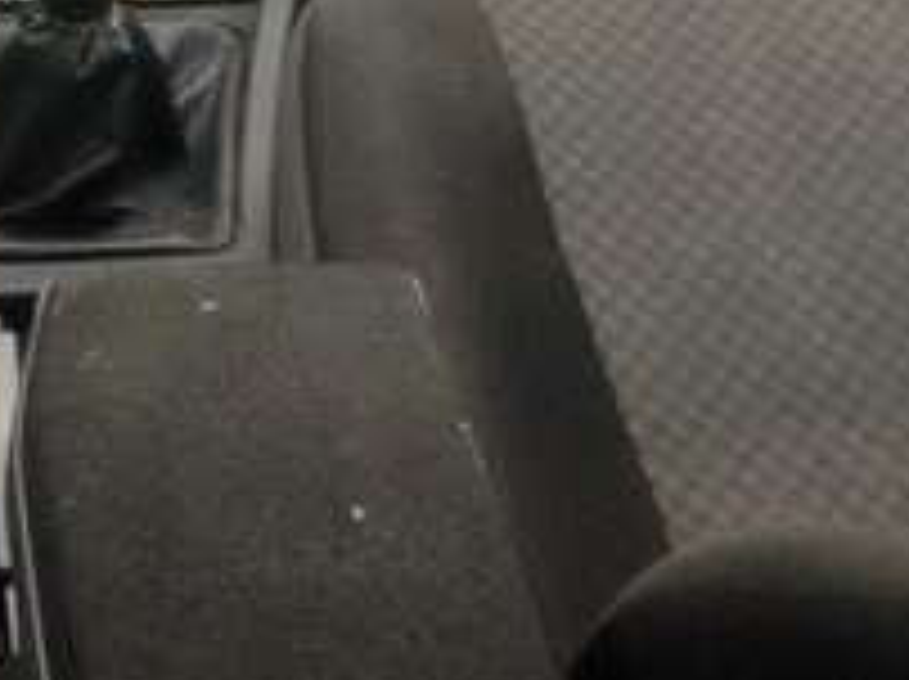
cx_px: -22
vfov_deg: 12.8
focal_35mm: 108
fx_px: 2833
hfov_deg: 17.7
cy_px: -408
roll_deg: -3.7
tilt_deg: -27.4
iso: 50
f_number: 2.4
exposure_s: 1/24
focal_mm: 4.12
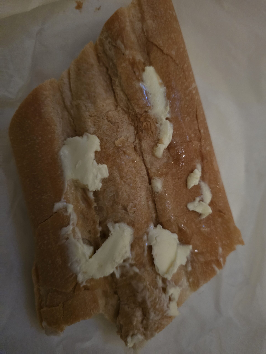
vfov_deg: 73.9
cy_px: 177
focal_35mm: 23
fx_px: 236
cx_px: 133
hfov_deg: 58.9
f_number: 1.7
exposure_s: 1/24
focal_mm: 6.3
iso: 1600
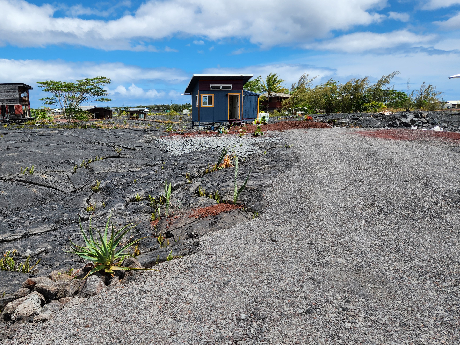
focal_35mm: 29
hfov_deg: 61.2
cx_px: 187
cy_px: 167
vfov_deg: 48.2
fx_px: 385
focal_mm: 5.4
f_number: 1.8
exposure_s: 1/2066
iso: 20
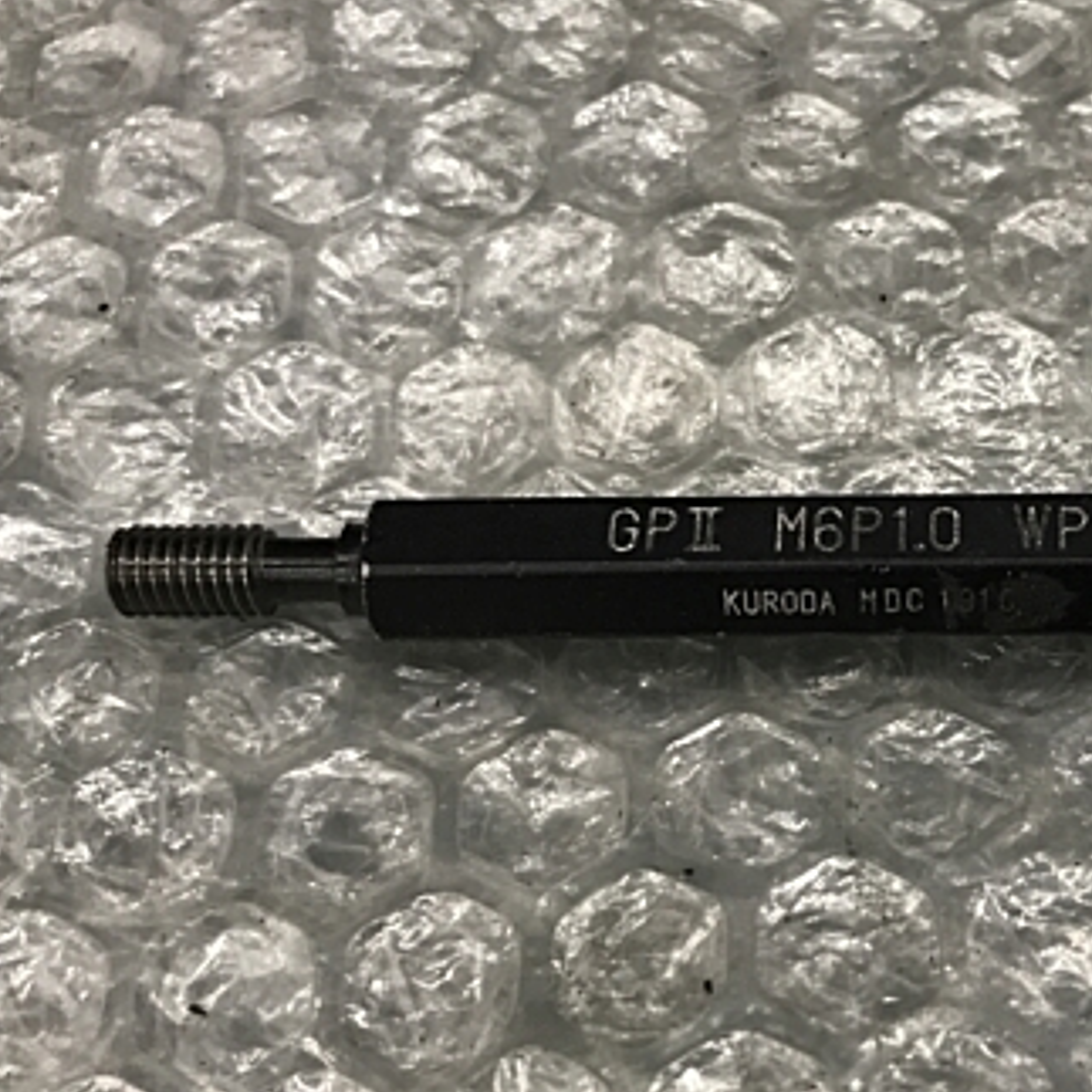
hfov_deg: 33.4
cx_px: 909
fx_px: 1749
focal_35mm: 49
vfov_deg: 34.6
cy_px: 615
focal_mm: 3.99
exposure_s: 1/17
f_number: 1.8
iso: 40
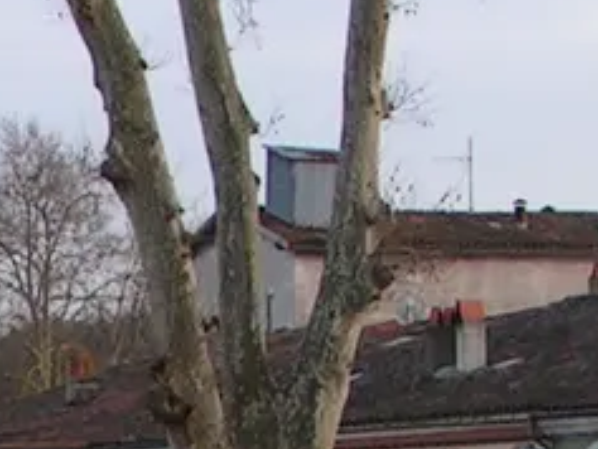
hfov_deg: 12.3
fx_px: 2610
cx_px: -341
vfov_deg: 9.6
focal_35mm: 151
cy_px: 666
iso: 50
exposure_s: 1/80
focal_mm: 4.4
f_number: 5.6
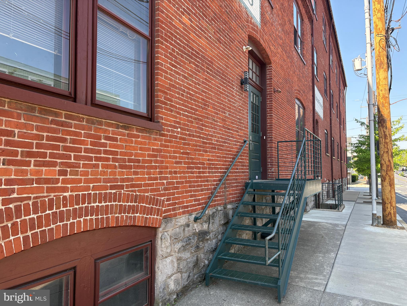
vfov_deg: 53.1
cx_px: 204
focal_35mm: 26
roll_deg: +0.5
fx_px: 306
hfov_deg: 67.3
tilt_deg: +3.1
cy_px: 153
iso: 64
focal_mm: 5.96
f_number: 1.6
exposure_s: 1/566
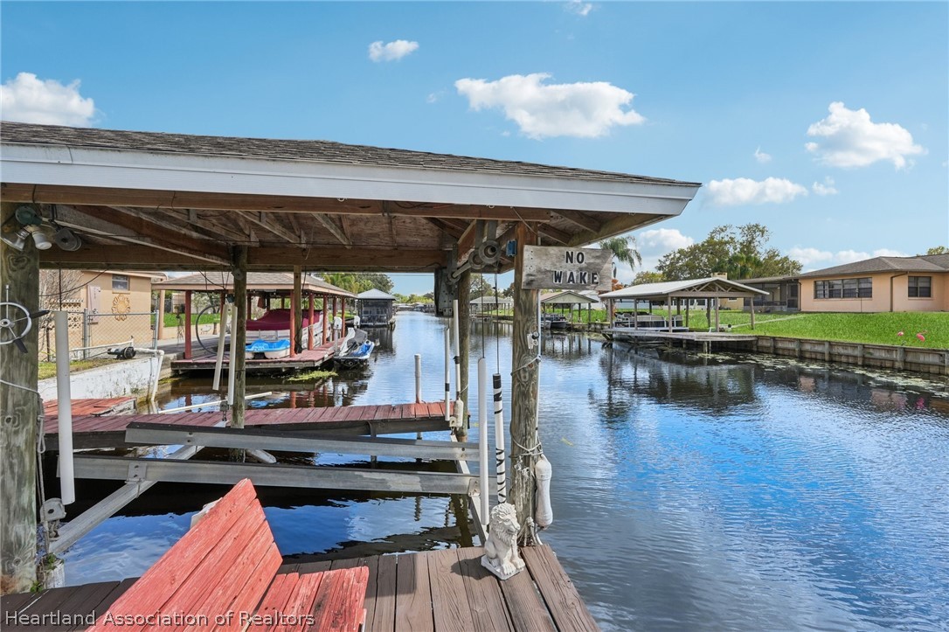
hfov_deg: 96.8
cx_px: 474
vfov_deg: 73.7
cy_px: 316
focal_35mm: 16
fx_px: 422
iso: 400
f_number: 8
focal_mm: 16
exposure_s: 1/800
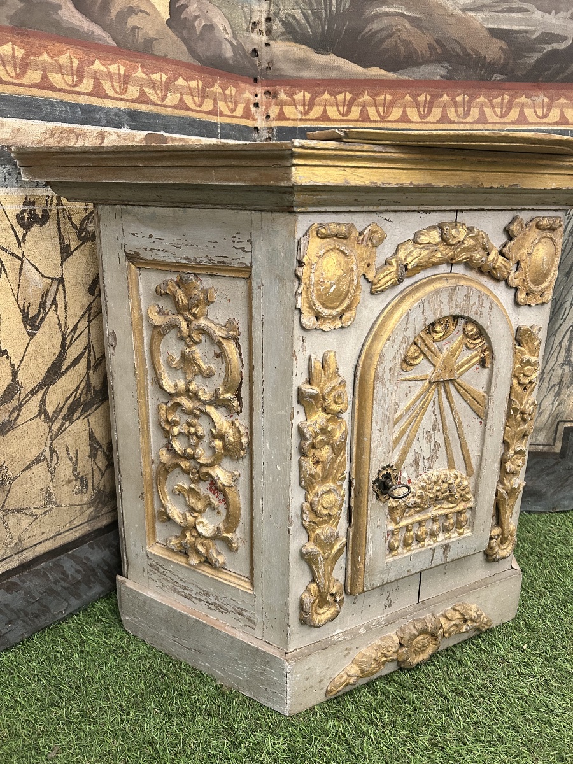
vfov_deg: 67.3
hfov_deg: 53.1
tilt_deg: -17.6
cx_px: 286
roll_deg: -1.1
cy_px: 382
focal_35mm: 26
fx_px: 574
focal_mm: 5.7
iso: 320
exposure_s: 1/50
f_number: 1.5
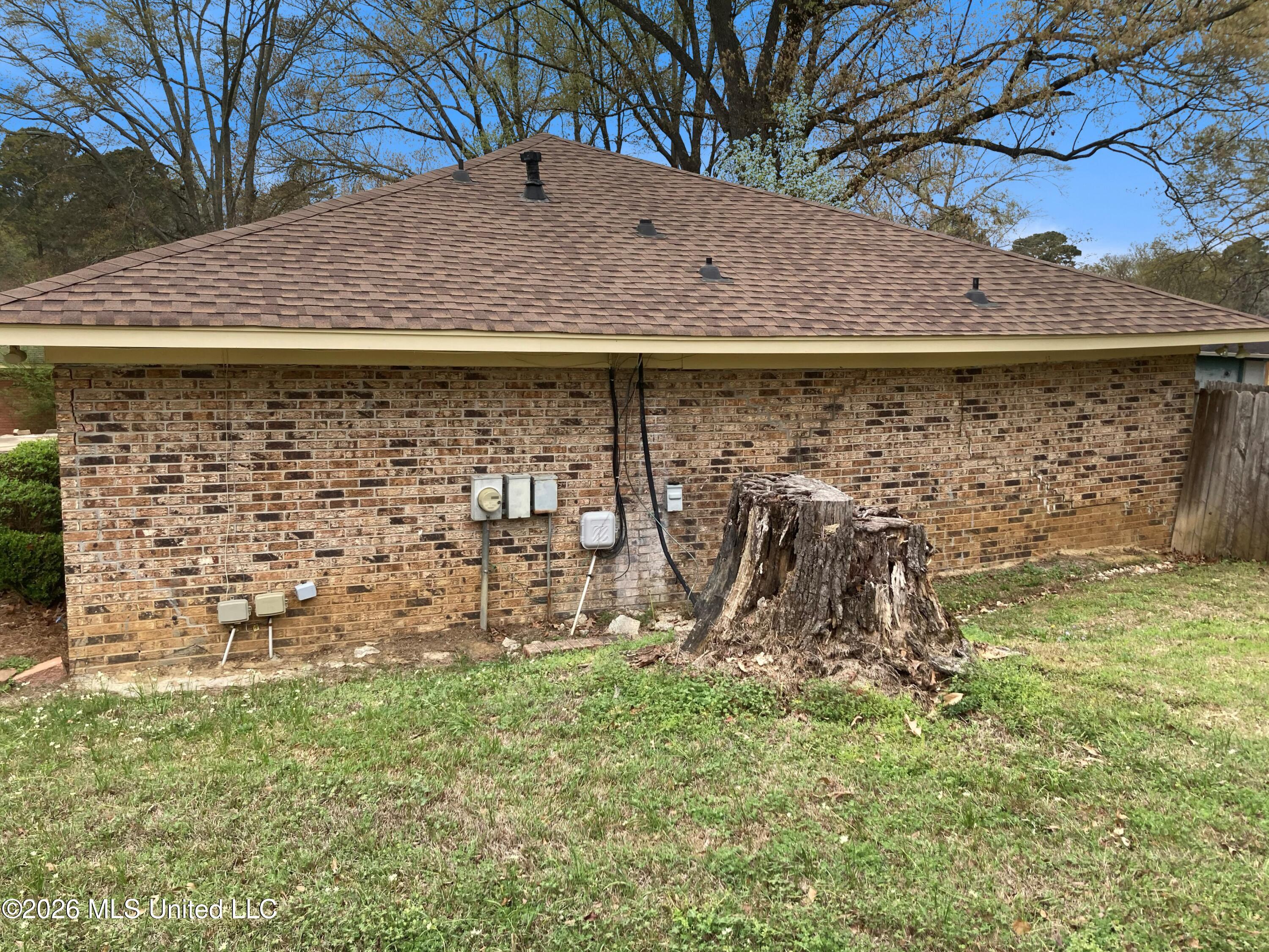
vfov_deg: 49.7
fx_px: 1026
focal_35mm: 28
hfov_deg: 63.5
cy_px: 476
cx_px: 634
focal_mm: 3.99
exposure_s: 1/694
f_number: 1.8
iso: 20
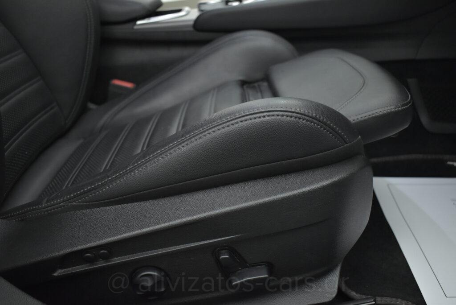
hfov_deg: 53.1
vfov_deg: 36.9
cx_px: 228
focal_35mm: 36
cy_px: 152
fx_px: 456
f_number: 4
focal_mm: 24
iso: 1600
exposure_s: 1/80
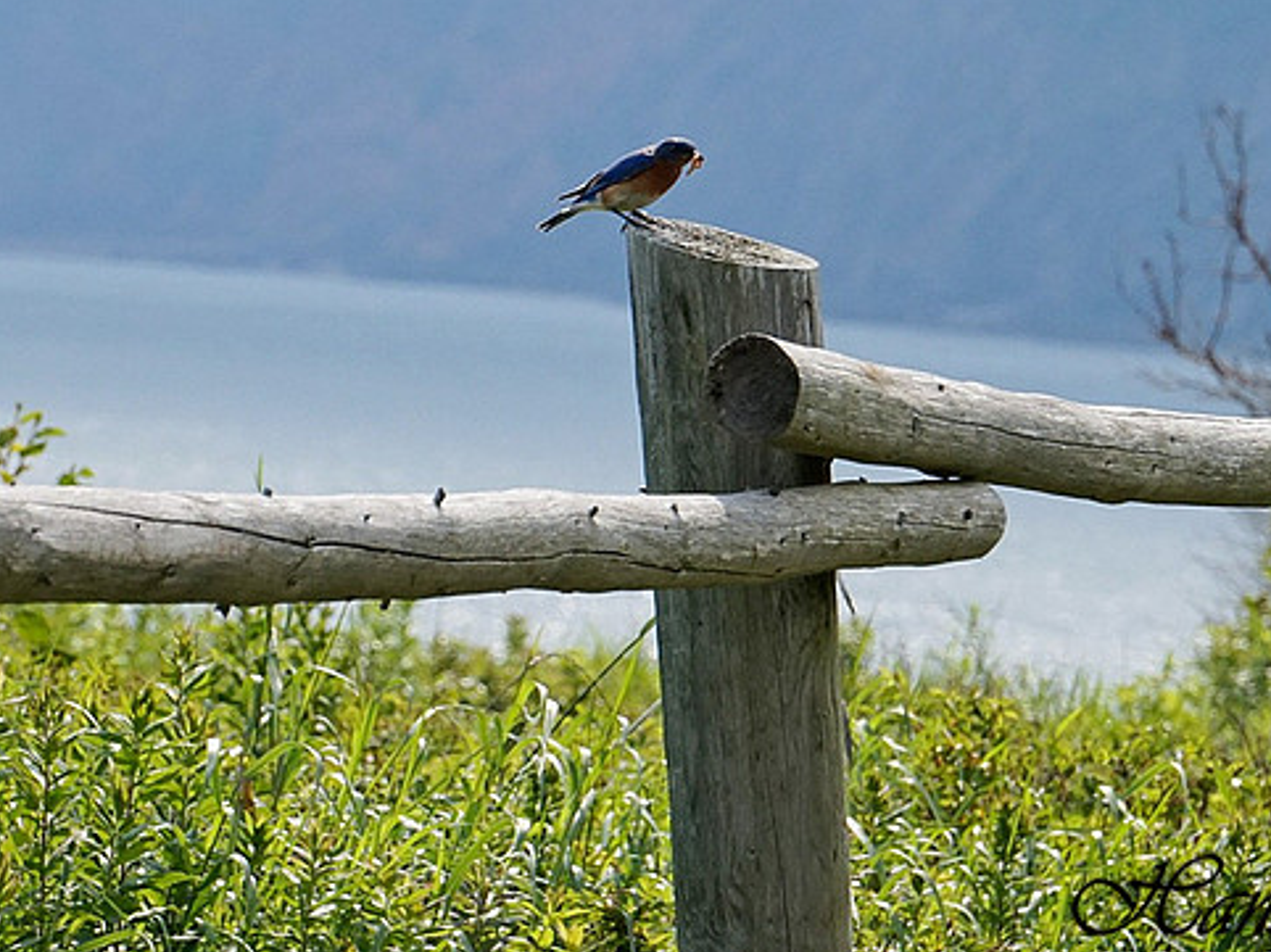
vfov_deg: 3.0
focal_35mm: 503
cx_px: 498
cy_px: 345
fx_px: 18460
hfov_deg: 3.9
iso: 800
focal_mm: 210
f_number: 13
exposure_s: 1/1000
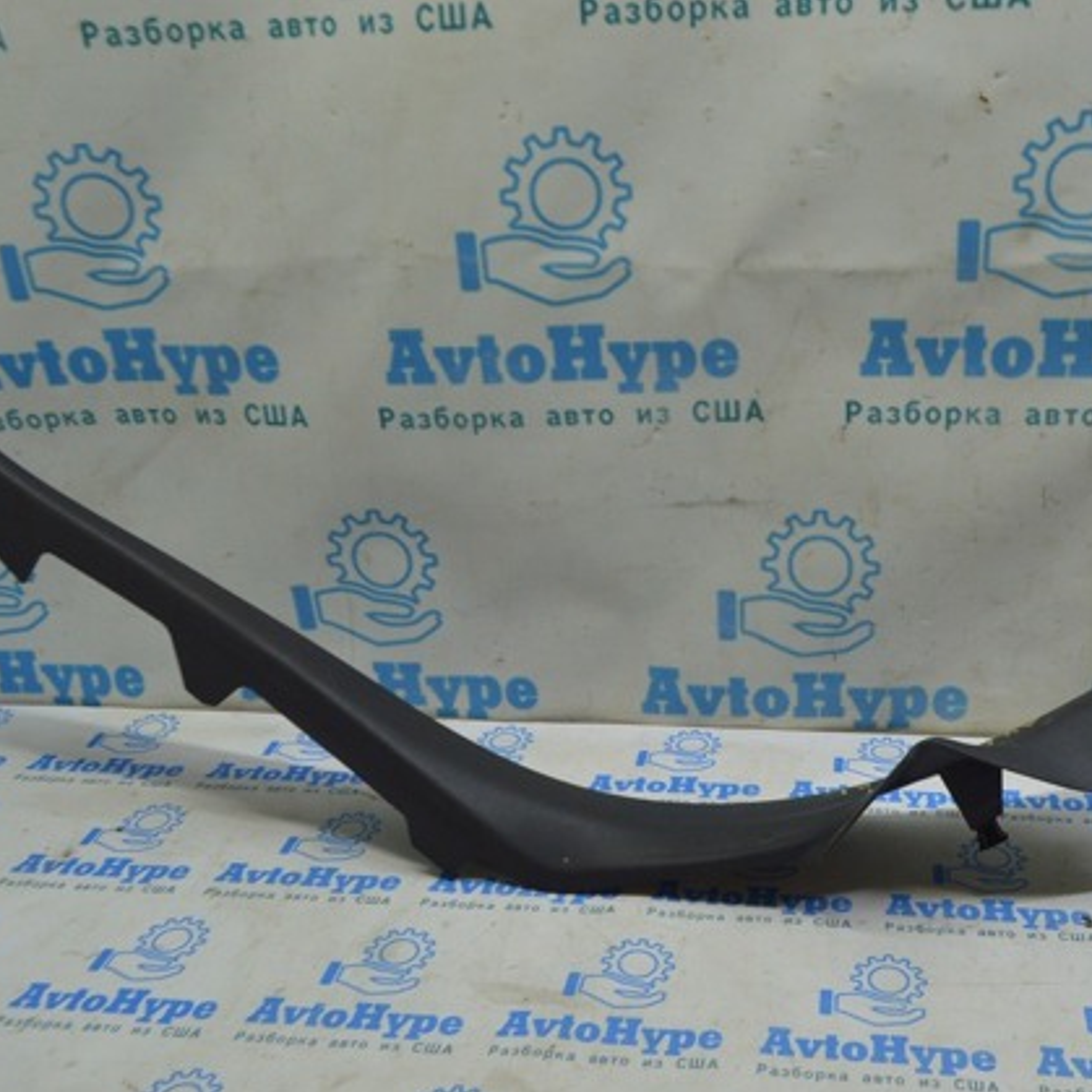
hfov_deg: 46.8
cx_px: 685
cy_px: 551
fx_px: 1249
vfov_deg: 47.2
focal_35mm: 35
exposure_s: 1/40
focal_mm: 18
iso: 400
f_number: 5.6
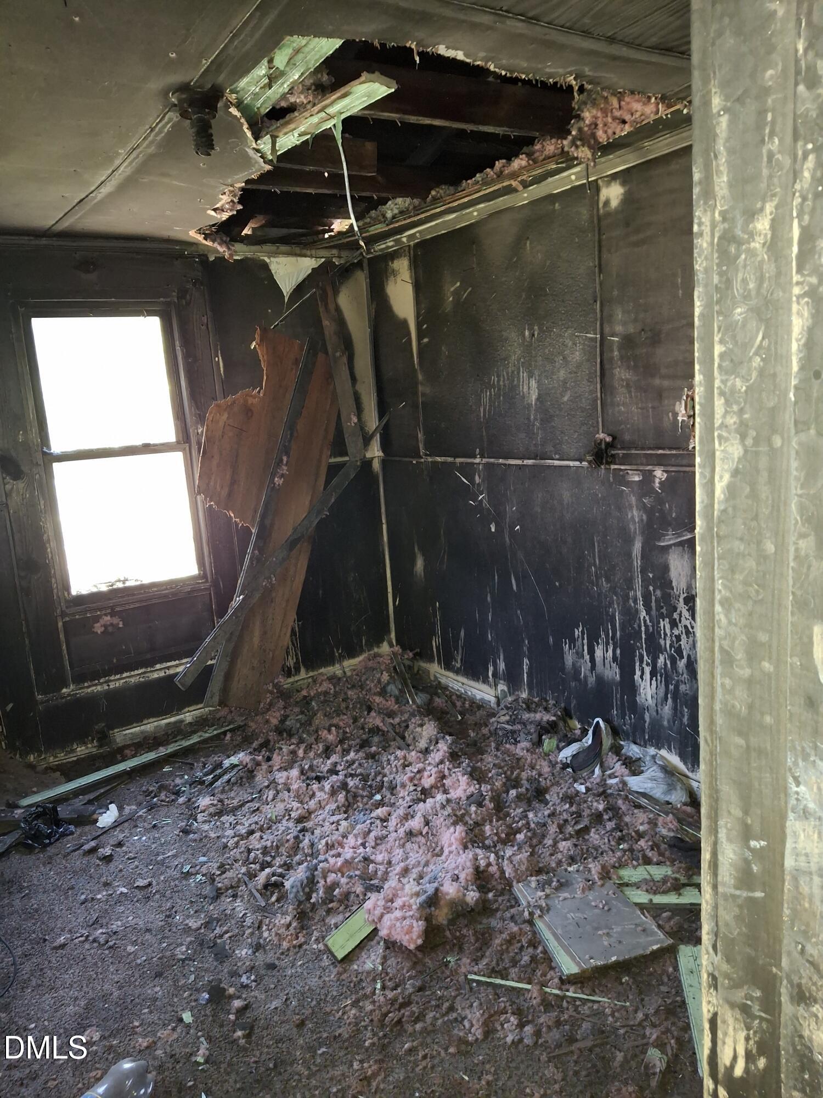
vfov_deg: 69.4
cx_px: 412
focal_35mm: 25
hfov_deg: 54.9
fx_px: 793
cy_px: 549
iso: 25
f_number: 1.8
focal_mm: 4.69
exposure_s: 1/12
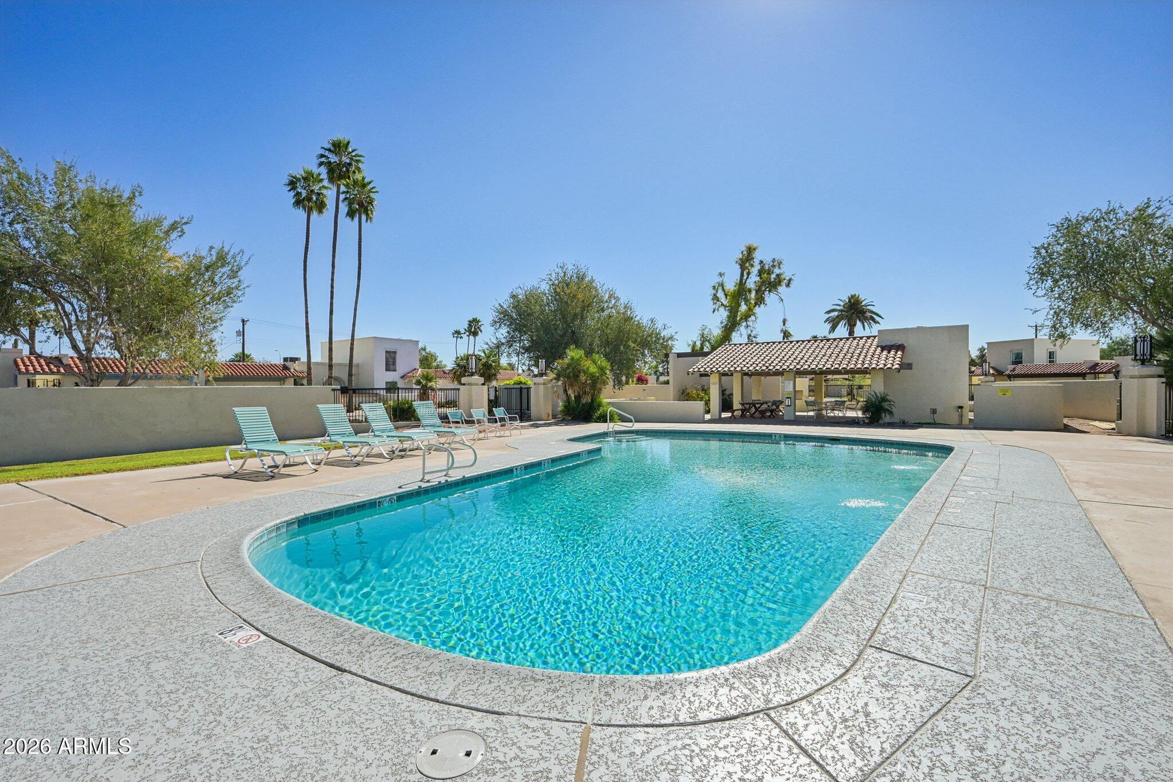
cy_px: 391
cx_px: 586
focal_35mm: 16
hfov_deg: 96.7
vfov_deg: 73.7
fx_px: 521
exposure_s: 1/3200
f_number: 8
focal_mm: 16
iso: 640
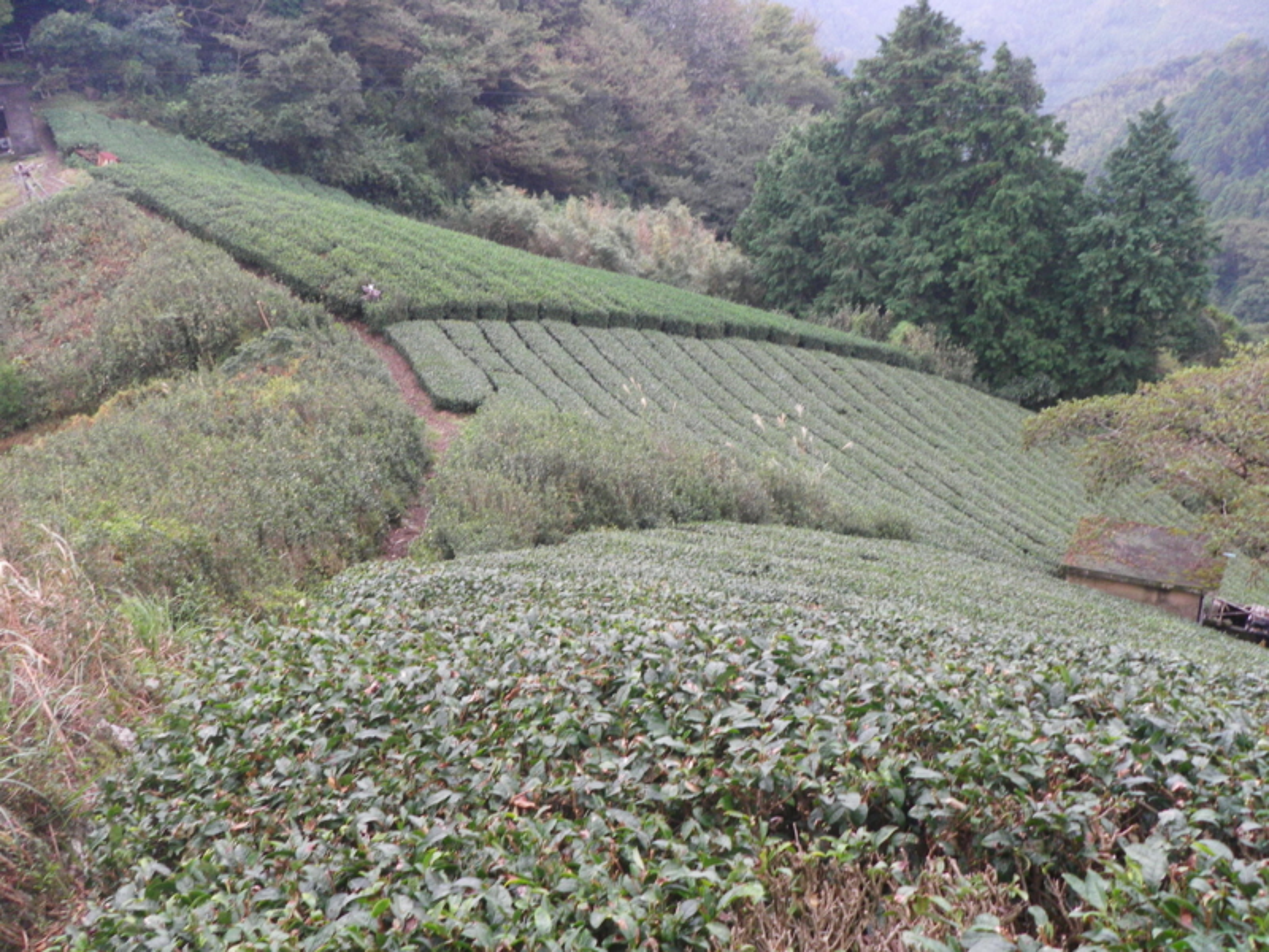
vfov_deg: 40.7
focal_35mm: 35
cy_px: 476
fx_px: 1283
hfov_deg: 52.6
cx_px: 634
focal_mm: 6.2
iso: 125
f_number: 3.8
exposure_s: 1/60
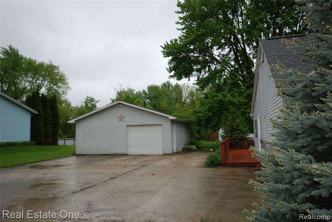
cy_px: 111
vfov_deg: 43.7
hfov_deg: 61.9
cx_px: 166
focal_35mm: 30
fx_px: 277
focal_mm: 20
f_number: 5
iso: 100
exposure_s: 1/200
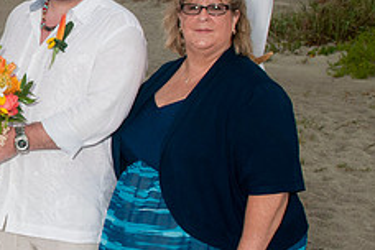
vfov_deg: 13.8
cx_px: -59
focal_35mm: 99
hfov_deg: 19.5
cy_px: 67
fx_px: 1031
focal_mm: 26
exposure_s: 1/160
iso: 400
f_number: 5.6
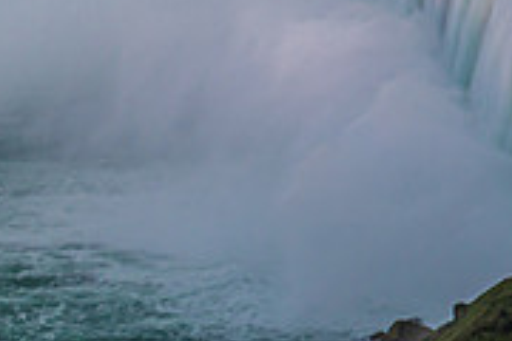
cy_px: -41
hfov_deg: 5.3
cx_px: -9
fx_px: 5489
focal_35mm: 386
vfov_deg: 3.6
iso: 125
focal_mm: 80
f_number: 6.3
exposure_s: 1/6
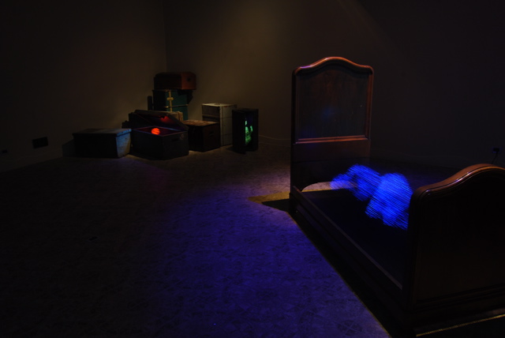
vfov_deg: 48.0
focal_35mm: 27
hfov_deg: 67.3
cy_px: 169
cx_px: 252
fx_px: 379
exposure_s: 25
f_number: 11
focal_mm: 18
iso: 200
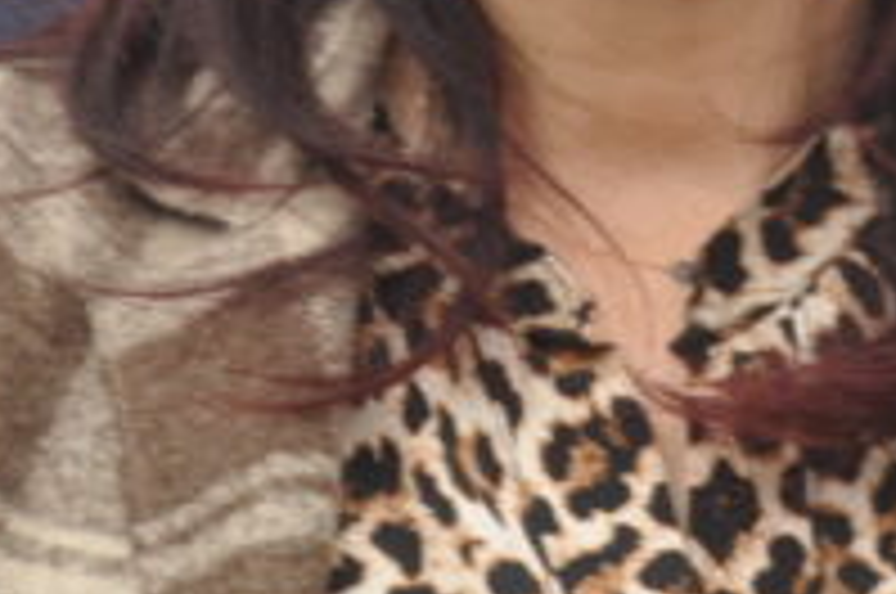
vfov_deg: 1.3
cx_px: 716
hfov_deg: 2.0
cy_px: -396
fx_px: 26066
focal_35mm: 1049
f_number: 14
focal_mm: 200
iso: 320
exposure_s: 1/100
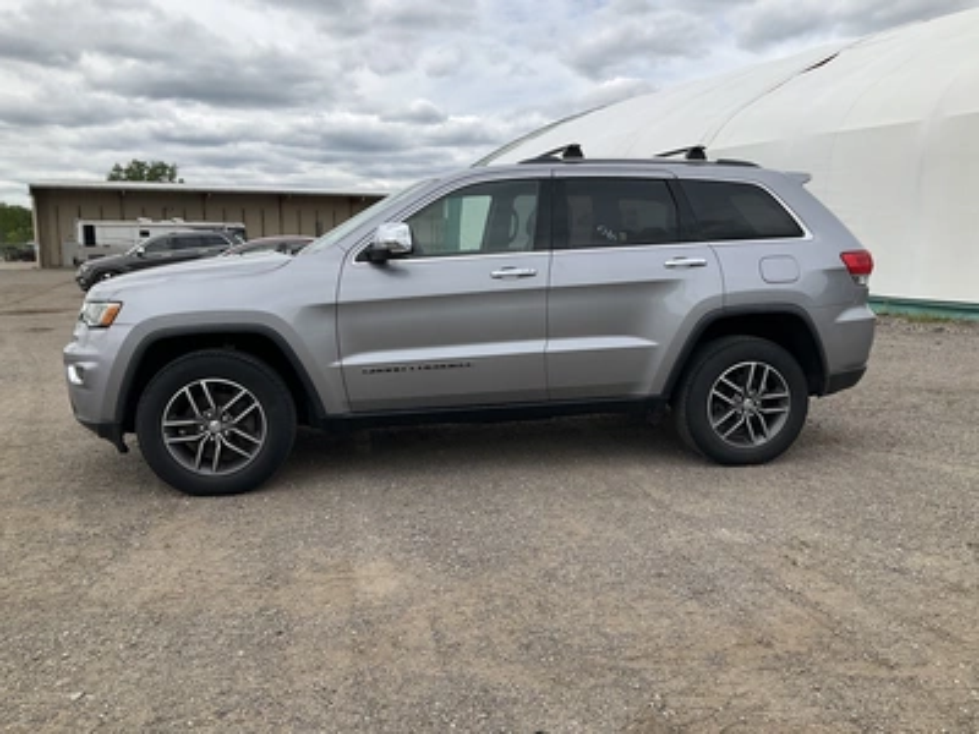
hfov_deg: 61.7
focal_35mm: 29
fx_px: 820
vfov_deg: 48.2
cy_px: 367
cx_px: 490
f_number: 1.8
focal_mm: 3
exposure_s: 1/1912
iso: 25
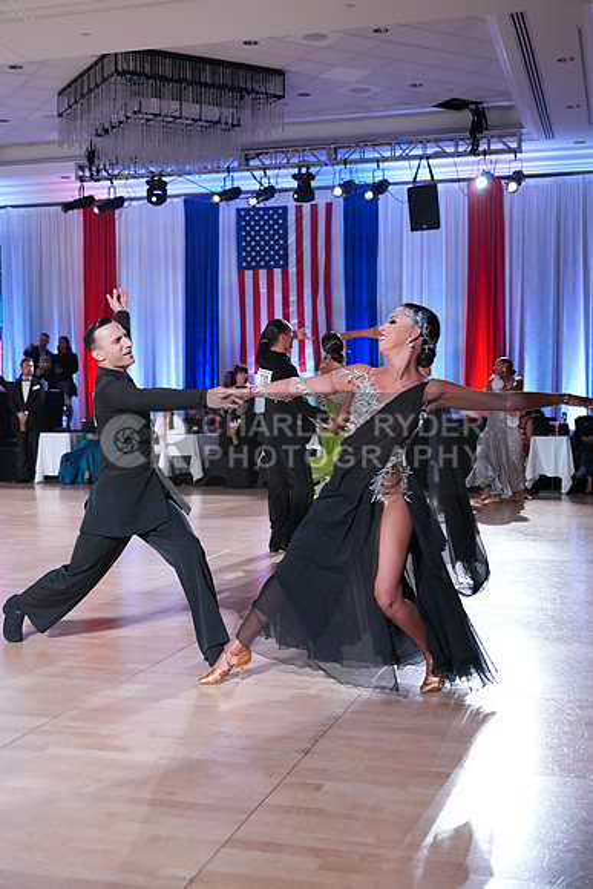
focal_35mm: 43
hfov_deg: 31.2
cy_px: 444
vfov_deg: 45.4
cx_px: 296
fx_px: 1062
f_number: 4
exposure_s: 1/250
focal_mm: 43
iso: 3200
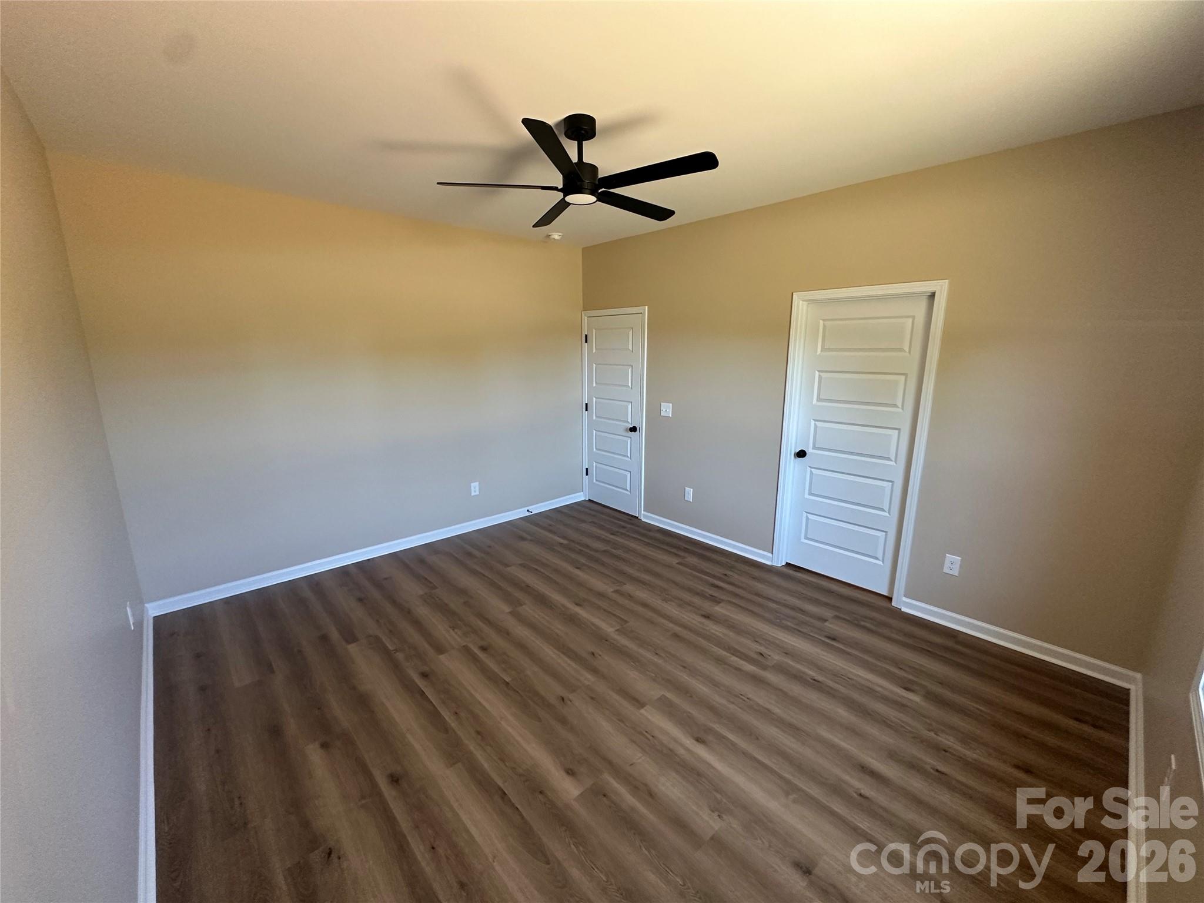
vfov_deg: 85.7
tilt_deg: -11.9
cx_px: 602
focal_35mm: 14
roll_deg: -0.6
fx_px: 487
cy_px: 452
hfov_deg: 102.1
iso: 320
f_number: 2.2
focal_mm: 2.22
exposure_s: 1/90
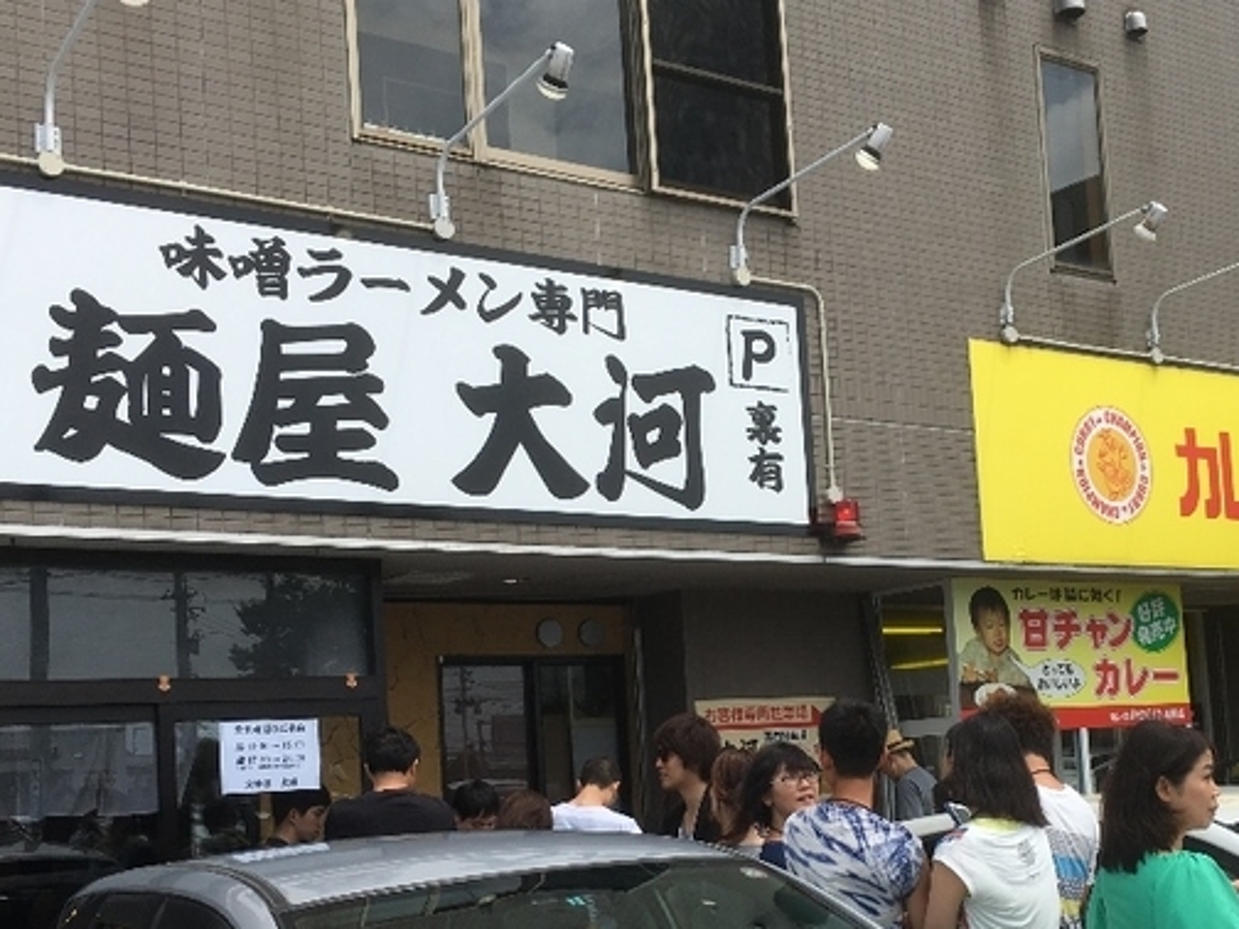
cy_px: 659
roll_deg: +3.3
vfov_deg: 31.1
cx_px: 769
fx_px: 1646
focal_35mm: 46
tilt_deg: +4.7
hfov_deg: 41.0
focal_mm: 4.15
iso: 25
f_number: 2.2
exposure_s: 1/2137
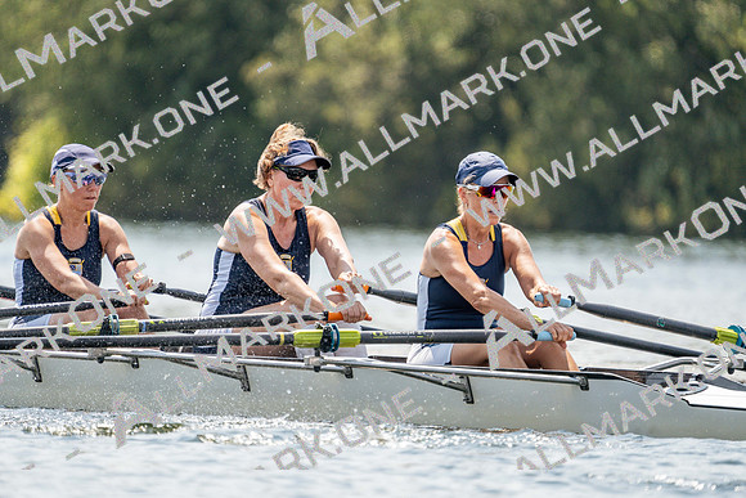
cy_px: 249
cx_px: 373
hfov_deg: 3.4
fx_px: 12436
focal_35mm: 600
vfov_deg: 2.3
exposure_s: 1/1600
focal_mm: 600
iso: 400
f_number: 6.3
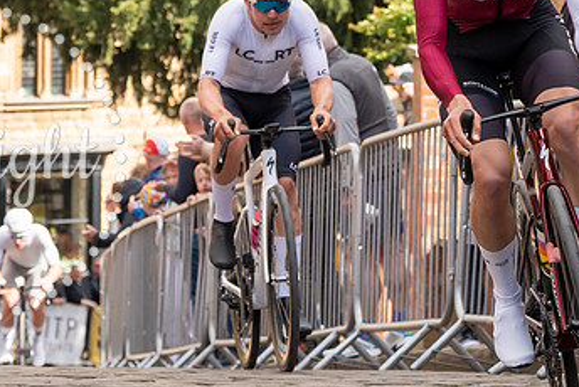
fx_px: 3960
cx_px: 543
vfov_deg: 5.5
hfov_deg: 8.3
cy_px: -265
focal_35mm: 246
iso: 320
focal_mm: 70
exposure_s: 1/1000
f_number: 5
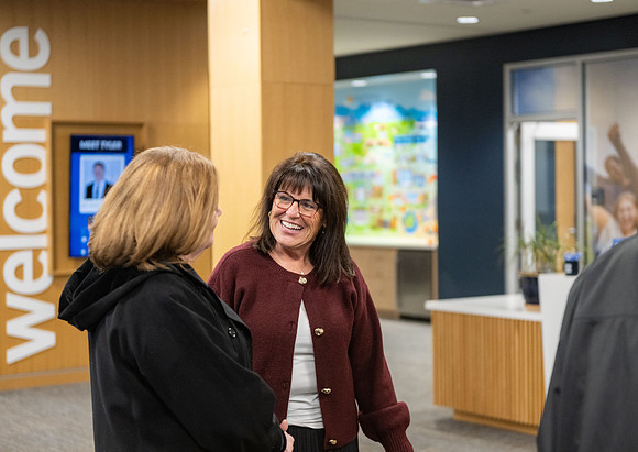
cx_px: 339
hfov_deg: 27.2
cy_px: 226
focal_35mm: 73
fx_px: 1319
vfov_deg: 19.5
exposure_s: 1/250
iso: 2000
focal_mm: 70
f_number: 2.8
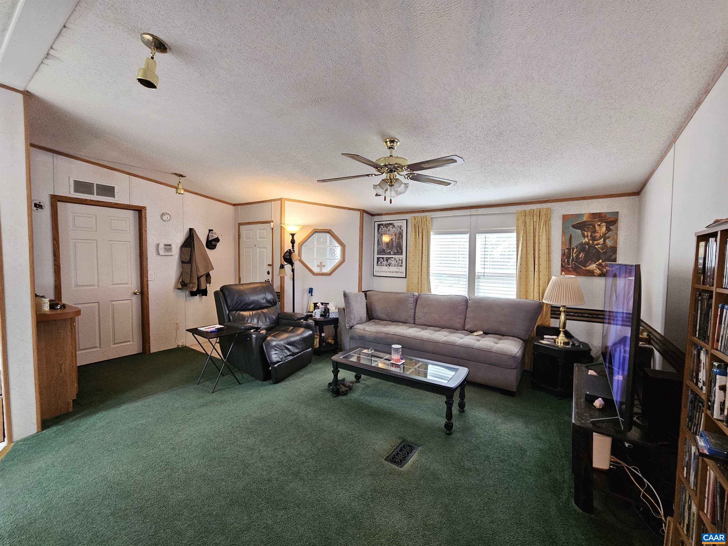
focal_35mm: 13
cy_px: 273
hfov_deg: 106.2
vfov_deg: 89.9
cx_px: 364
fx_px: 273
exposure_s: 1/30
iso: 500
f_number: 2.2
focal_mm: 2.2
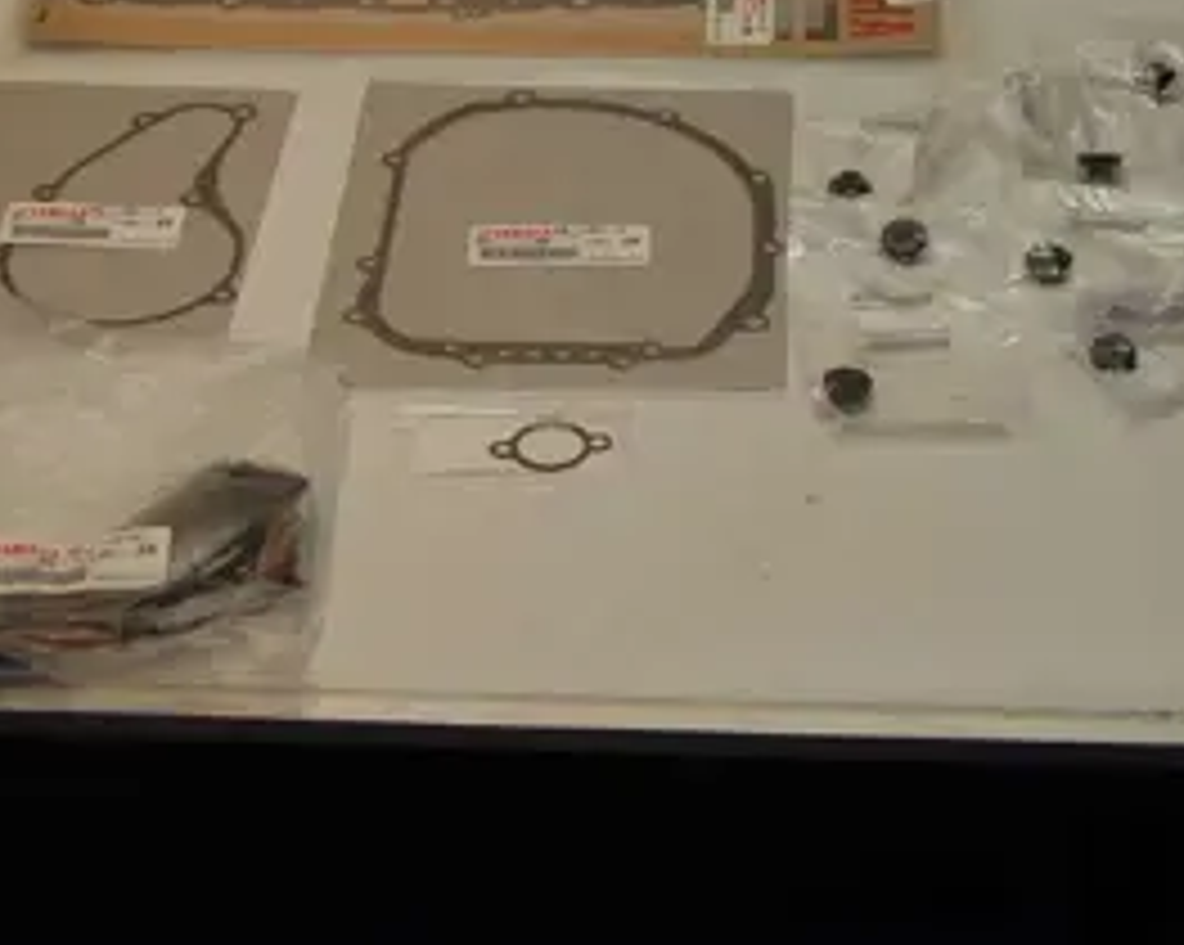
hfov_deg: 20.5
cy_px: 184
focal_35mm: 93
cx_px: 786
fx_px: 3256
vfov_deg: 16.4
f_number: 5.6
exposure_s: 1/125
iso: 320
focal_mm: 32
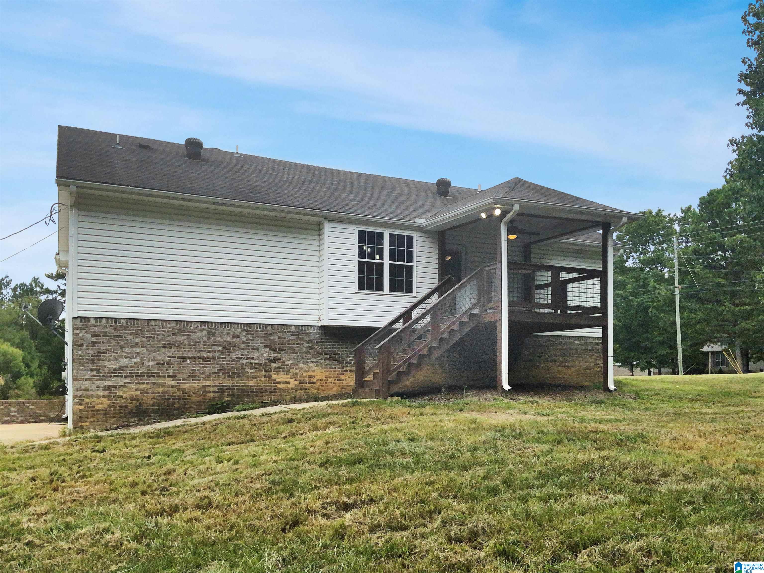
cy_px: 286
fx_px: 640
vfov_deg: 48.2
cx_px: 382
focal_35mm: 29
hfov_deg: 61.7
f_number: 1.8
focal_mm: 3
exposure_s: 1/1279
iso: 16
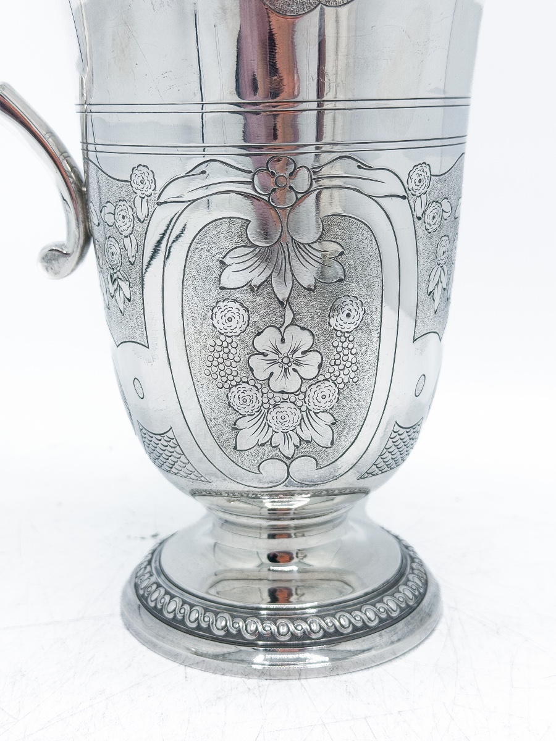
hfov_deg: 30.3
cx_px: 278
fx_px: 1028
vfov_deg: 39.7
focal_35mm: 48
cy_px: 370
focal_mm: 6.76
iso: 64
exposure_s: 1/1250
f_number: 1.8
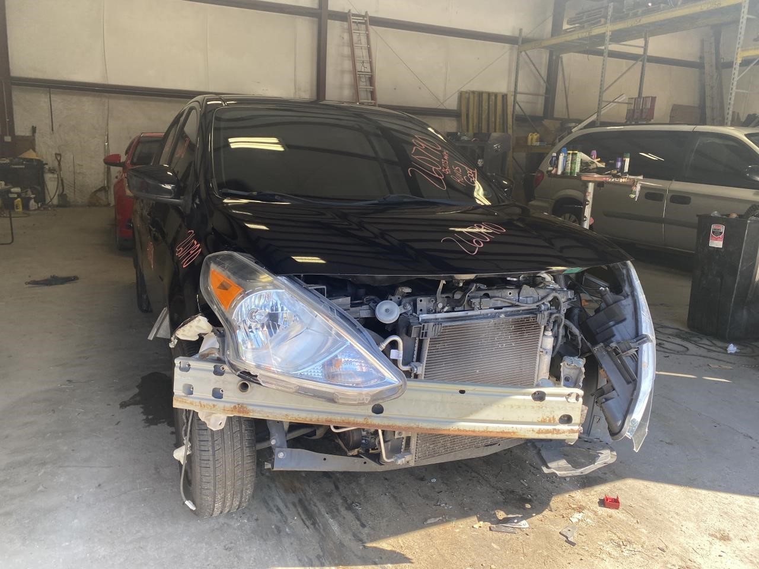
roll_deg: -1.0
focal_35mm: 26
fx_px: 570
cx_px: 380
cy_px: 284
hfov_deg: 67.3
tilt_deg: -9.1
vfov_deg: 53.1
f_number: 1.8
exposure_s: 1/185
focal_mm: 4.25
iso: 32
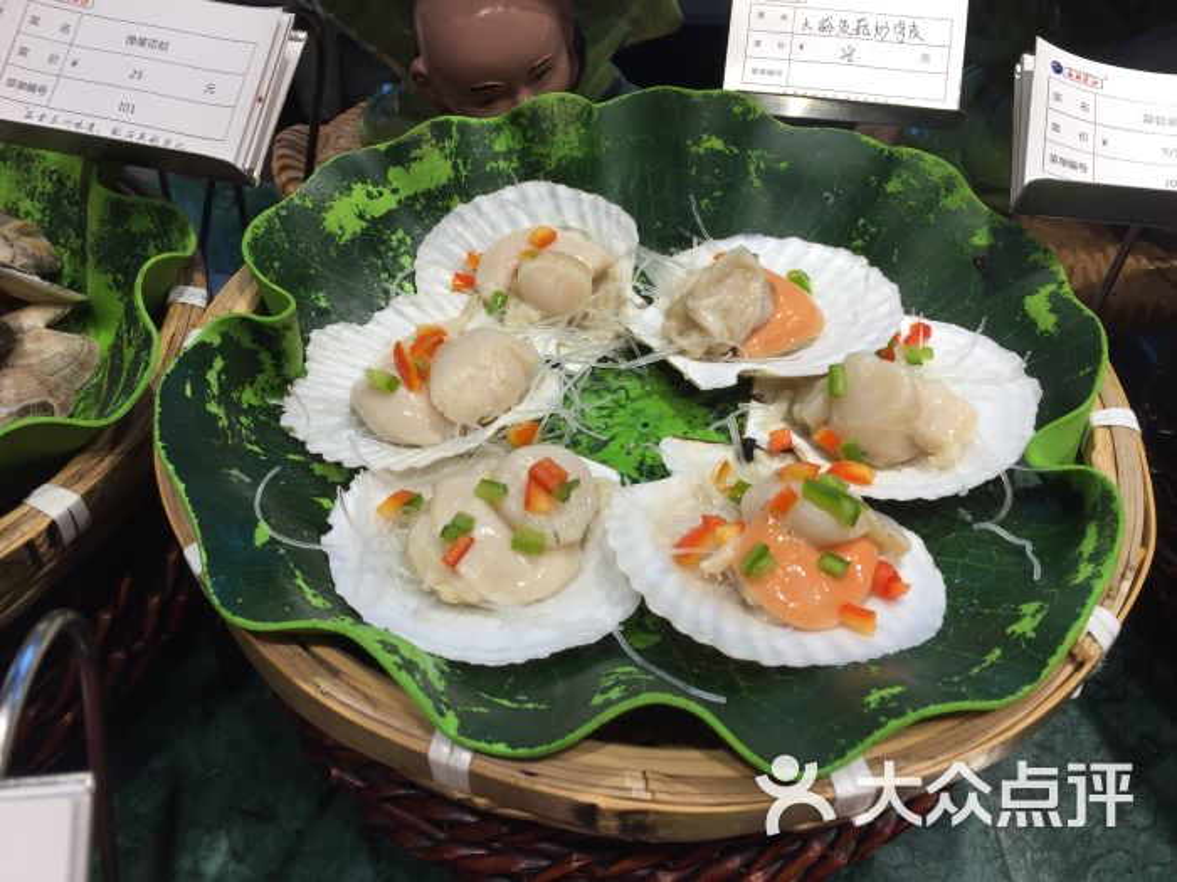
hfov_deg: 61.7
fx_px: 986
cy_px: 441
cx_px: 588
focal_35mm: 29
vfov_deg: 48.2
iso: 32
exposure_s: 1/100
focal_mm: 4.15
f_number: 2.2
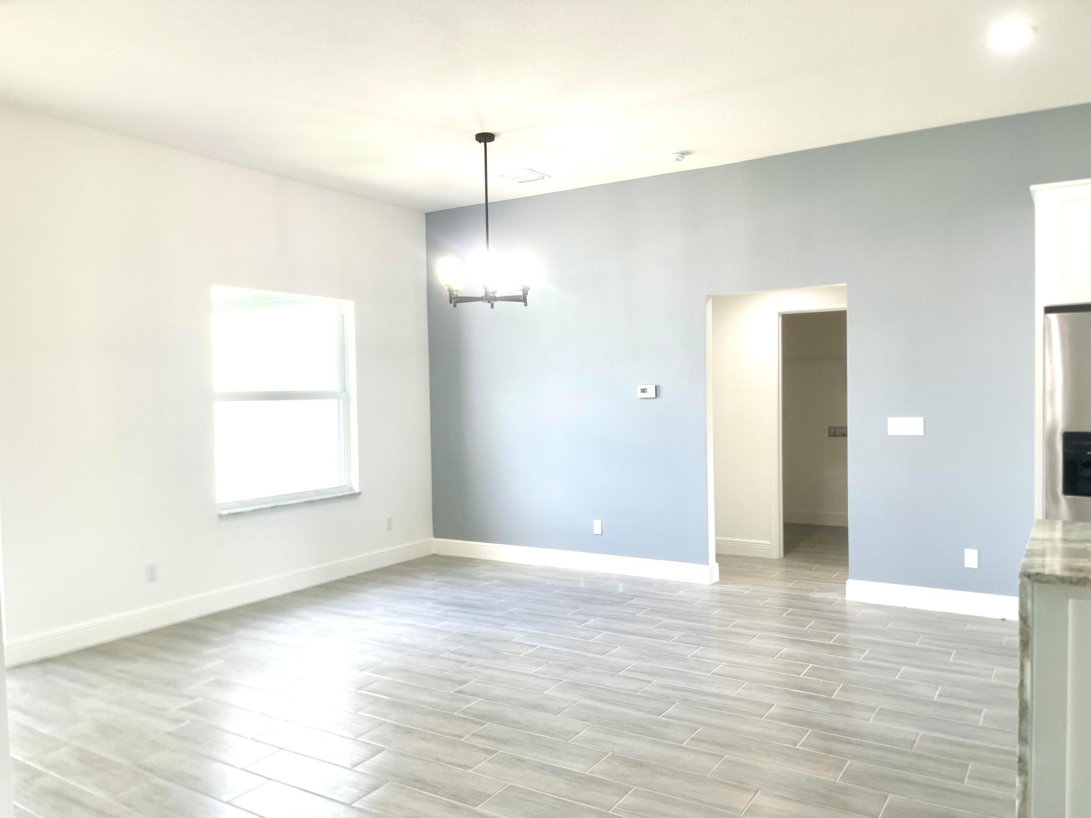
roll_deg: +0.8
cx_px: 546
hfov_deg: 69.4
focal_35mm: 25
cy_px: 409
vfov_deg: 54.9
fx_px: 788
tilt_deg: -2.8
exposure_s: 1/120
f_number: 1.6
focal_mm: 5.1
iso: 40
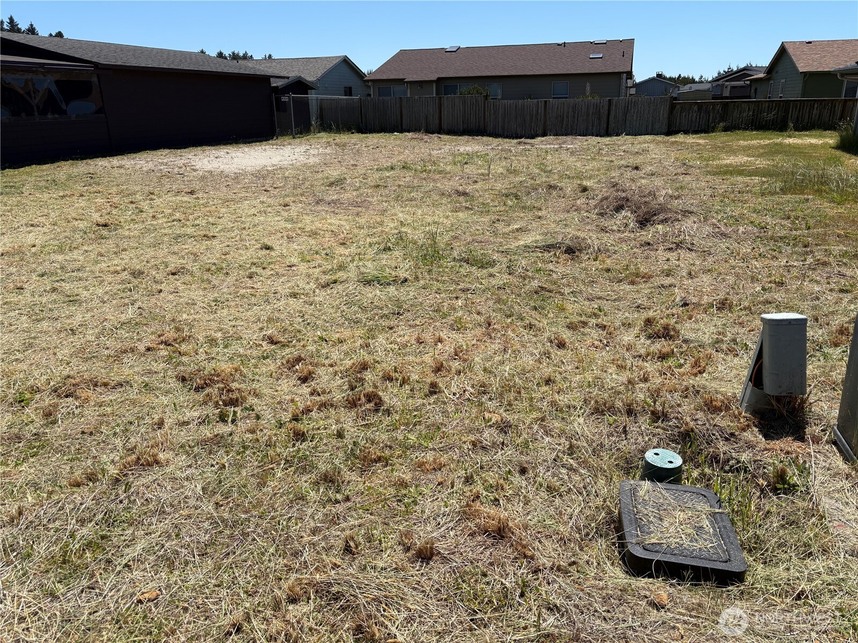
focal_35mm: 26
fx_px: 644
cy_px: 322
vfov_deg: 53.1
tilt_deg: -18.9
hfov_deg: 67.3
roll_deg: +1.6
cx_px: 429
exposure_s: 1/4065
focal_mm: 5.96
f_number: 1.6
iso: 50
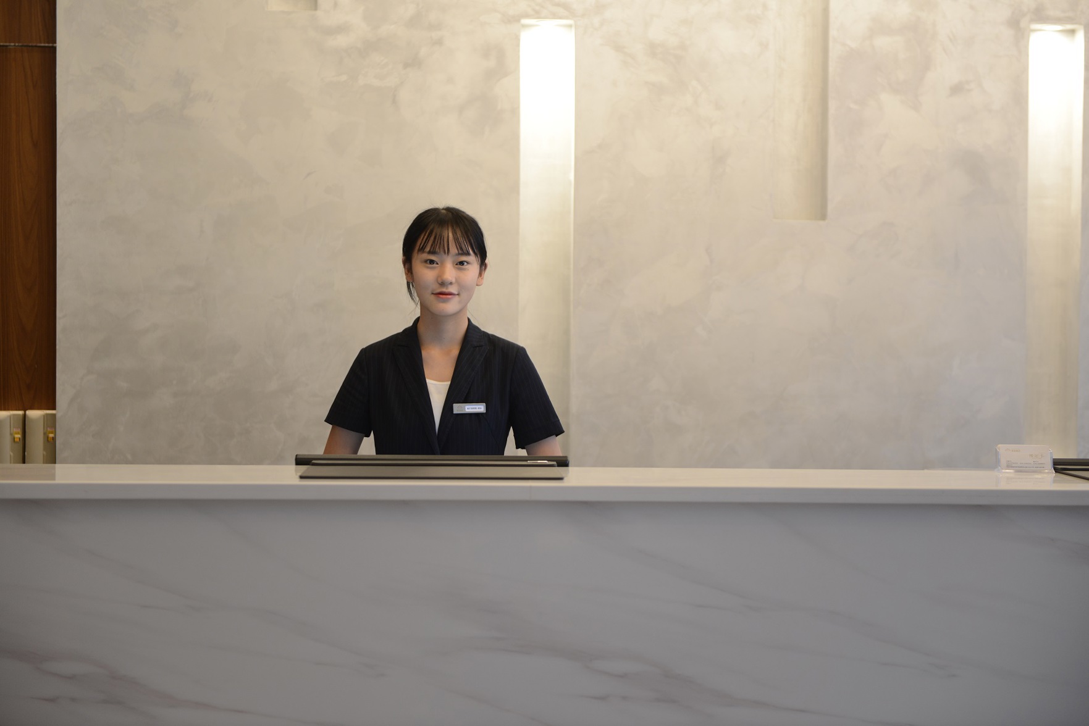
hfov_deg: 28.8
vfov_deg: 19.5
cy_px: 363
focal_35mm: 70
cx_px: 544
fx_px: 2118
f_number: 2.8
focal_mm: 70
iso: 400
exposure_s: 1/30
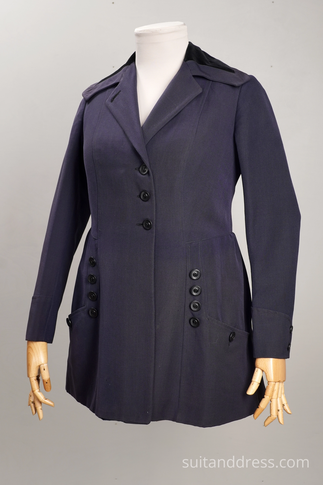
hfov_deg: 28.1
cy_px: 242
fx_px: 646
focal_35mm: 48
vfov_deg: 41.1
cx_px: 162
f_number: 8
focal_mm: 32
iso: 320
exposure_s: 1/25
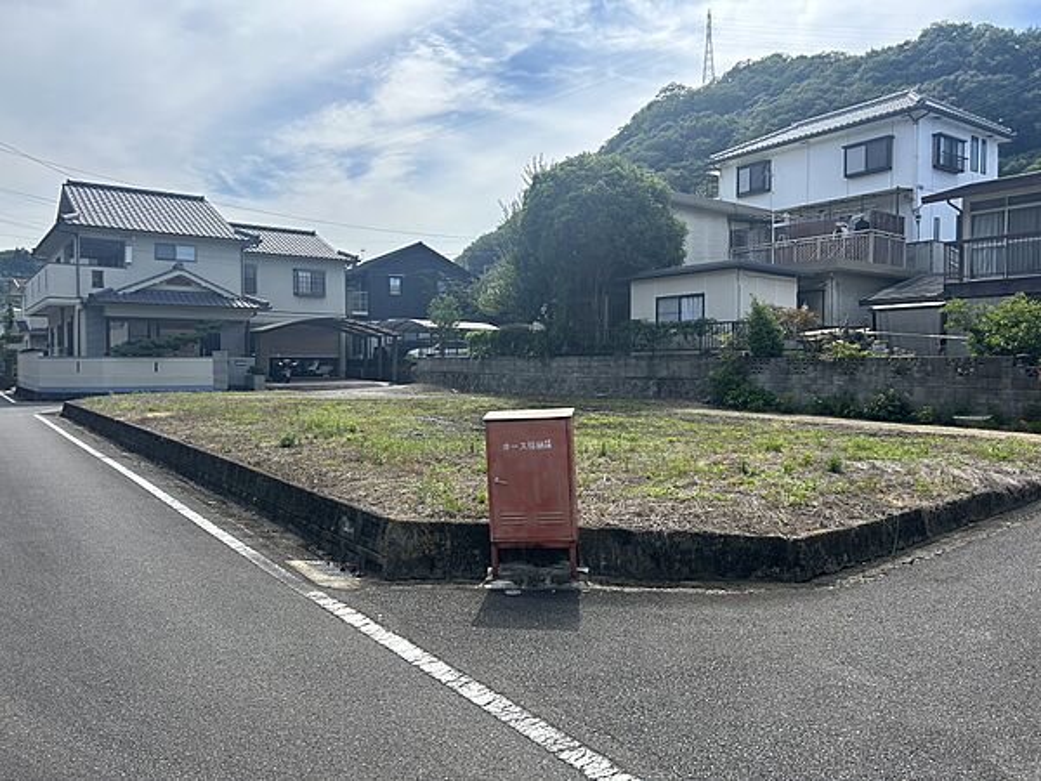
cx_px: 520
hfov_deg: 67.3
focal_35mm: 26
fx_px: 782
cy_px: 390
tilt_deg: -1.6
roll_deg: +1.8
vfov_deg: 53.1
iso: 50
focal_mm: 5.7
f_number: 1.5
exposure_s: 1/2353
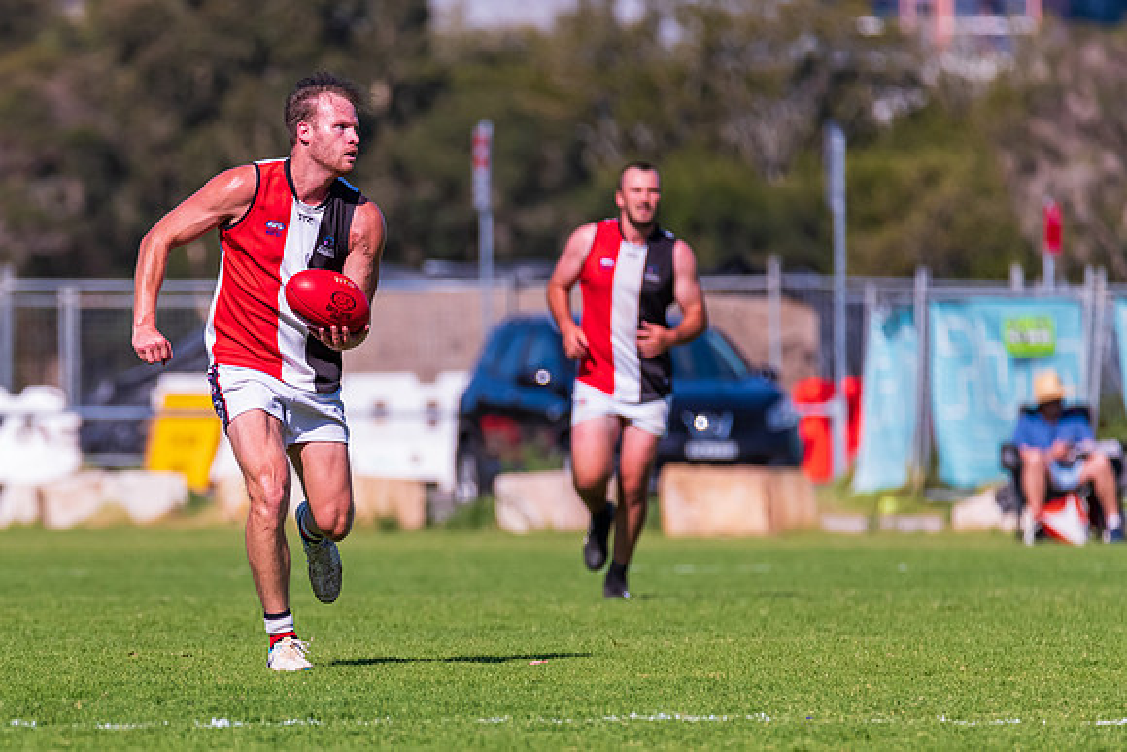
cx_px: 277
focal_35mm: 679
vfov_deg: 2.0
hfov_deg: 3.0
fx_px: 21248
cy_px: 520
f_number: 6.3
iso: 800
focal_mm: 450
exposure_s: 1/4000
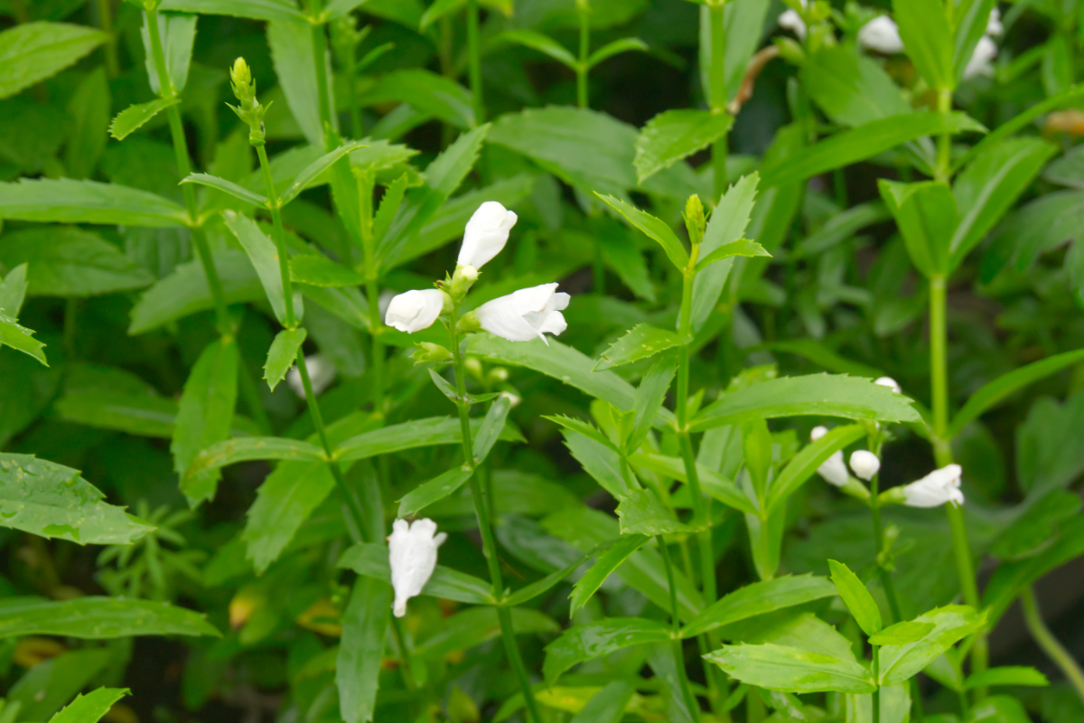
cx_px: 542
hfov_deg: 24.6
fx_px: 2484
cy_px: 362
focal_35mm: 82
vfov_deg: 16.6
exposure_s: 1/100
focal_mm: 55
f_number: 9
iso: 1600
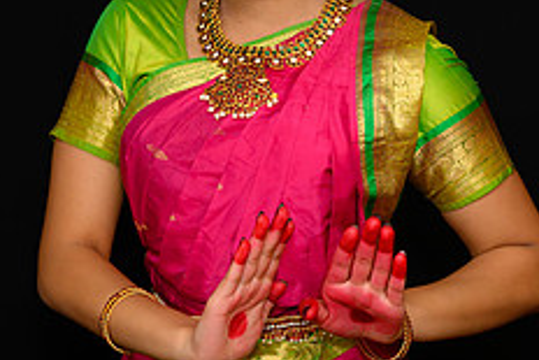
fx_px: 2247
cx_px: 339
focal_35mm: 150
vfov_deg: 9.2
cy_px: 108
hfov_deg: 13.7
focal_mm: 60
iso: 800
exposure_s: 1/125
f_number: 5
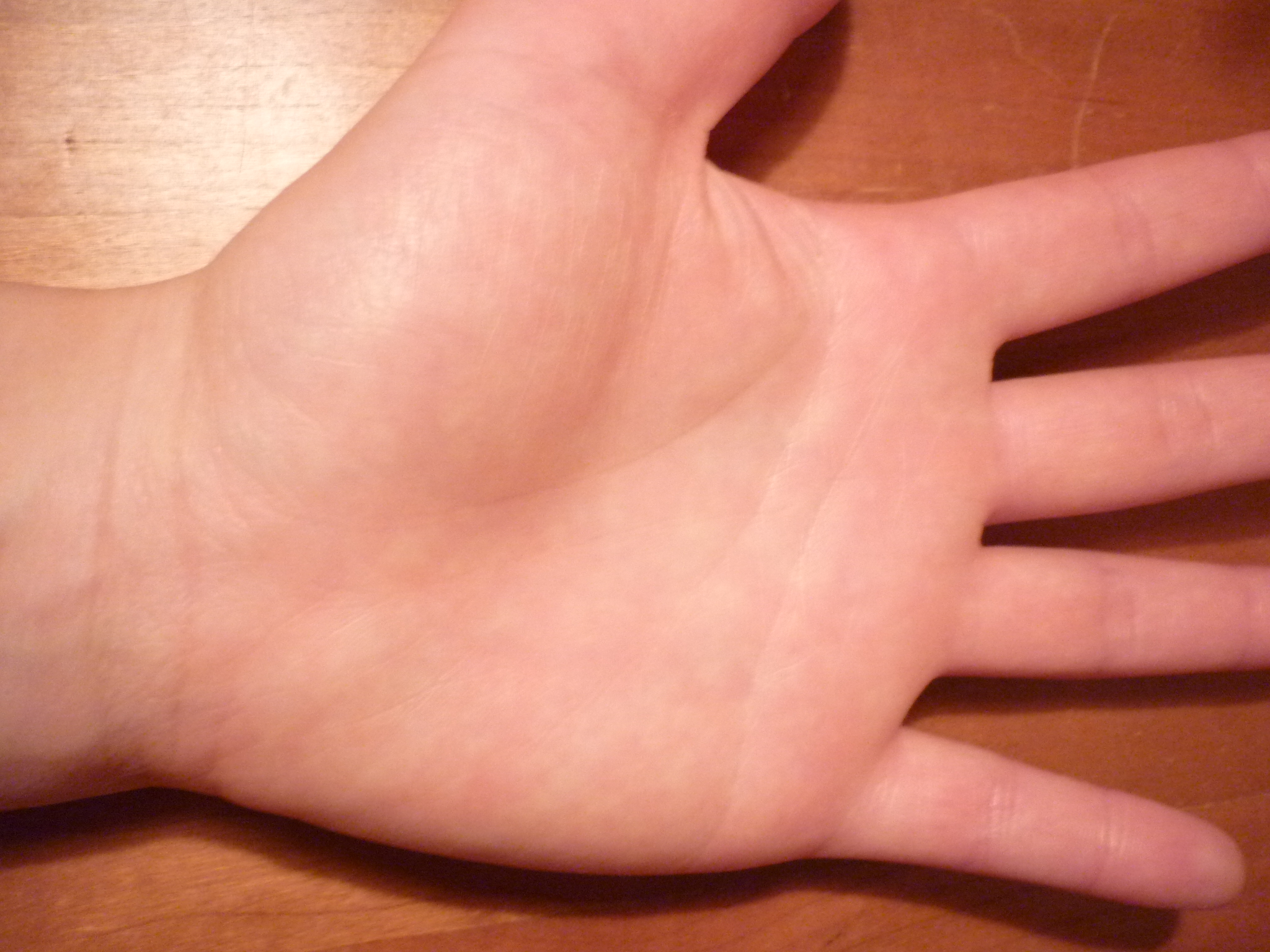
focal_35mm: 33
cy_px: 476
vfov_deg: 42.9
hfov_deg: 55.4
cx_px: 635
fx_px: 1211
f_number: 2.8
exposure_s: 1/15
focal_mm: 5.5
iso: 400
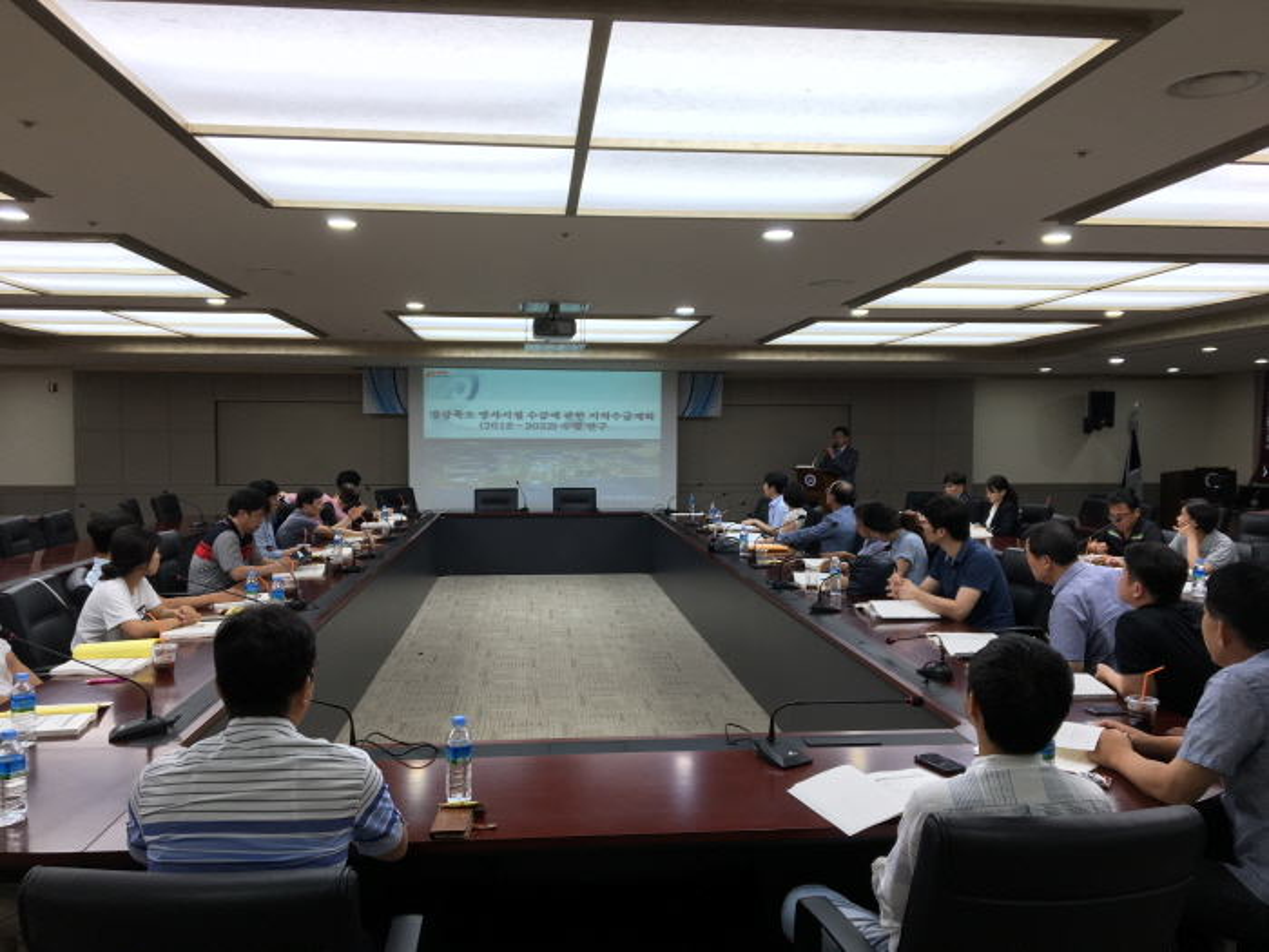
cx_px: 634
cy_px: 476
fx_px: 1063
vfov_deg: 48.2
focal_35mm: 29
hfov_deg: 61.7
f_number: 2.2
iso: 32
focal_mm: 4.15
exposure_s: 1/40
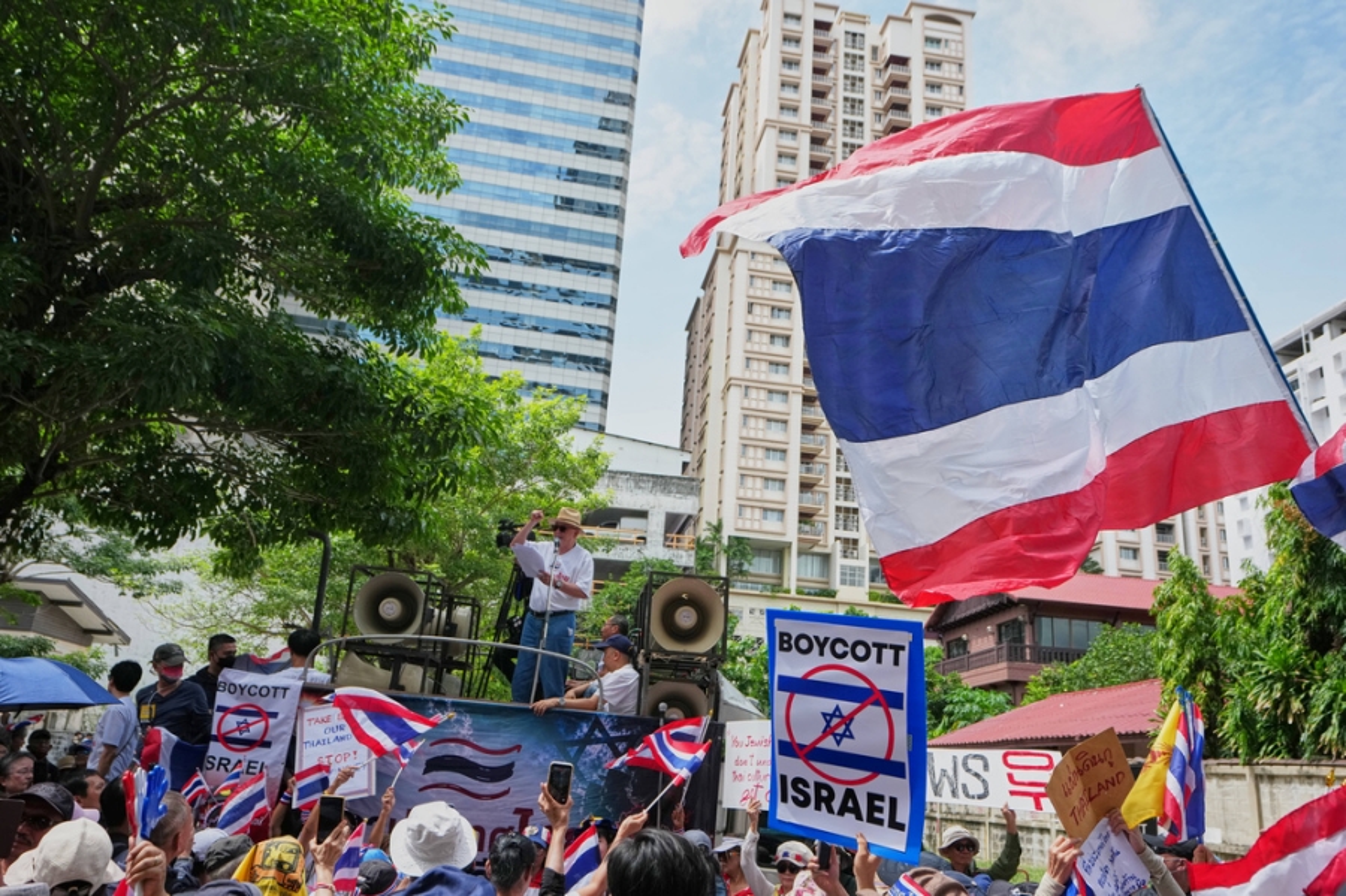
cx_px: 673
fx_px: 1009
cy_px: 448
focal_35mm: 27
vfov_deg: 47.9
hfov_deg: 67.4
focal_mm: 27
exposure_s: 1/2000
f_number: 5
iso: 640
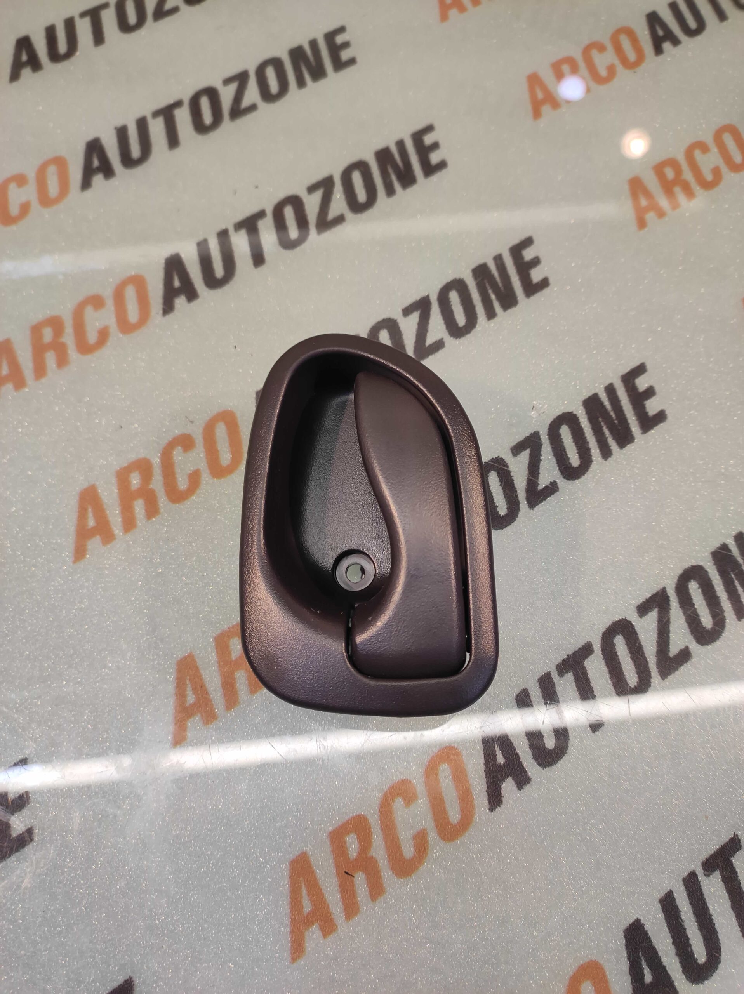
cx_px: 372
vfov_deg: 91.1
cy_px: 497
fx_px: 488
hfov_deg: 74.7
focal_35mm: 17
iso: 98
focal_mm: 4.74
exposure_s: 1/33
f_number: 1.79
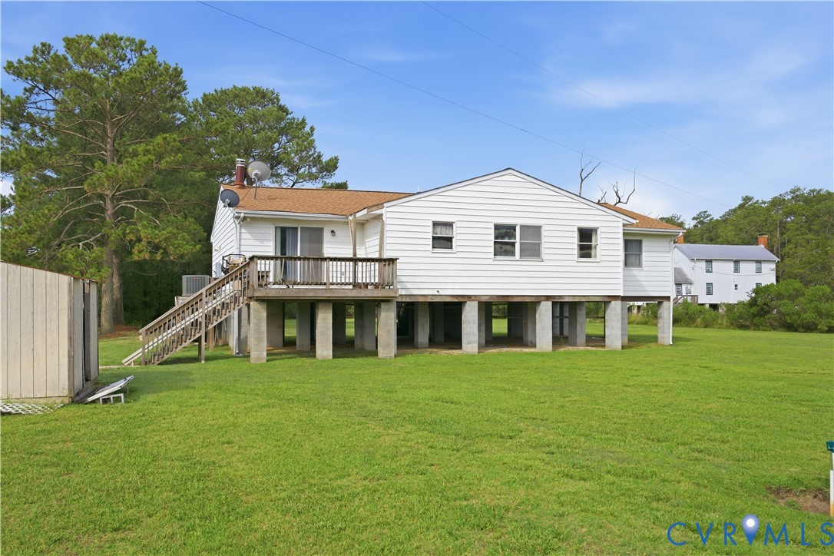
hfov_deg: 61.9
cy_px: 278
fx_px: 695
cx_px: 417
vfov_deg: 43.6
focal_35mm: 30
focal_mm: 30
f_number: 9
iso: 160
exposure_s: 1/320
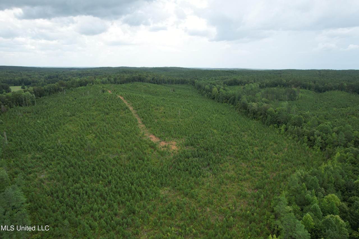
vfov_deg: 57.2
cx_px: 180
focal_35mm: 22
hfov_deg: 78.6
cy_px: 120
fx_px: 219
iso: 100
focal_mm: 8.38
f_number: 2.8
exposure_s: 1/725
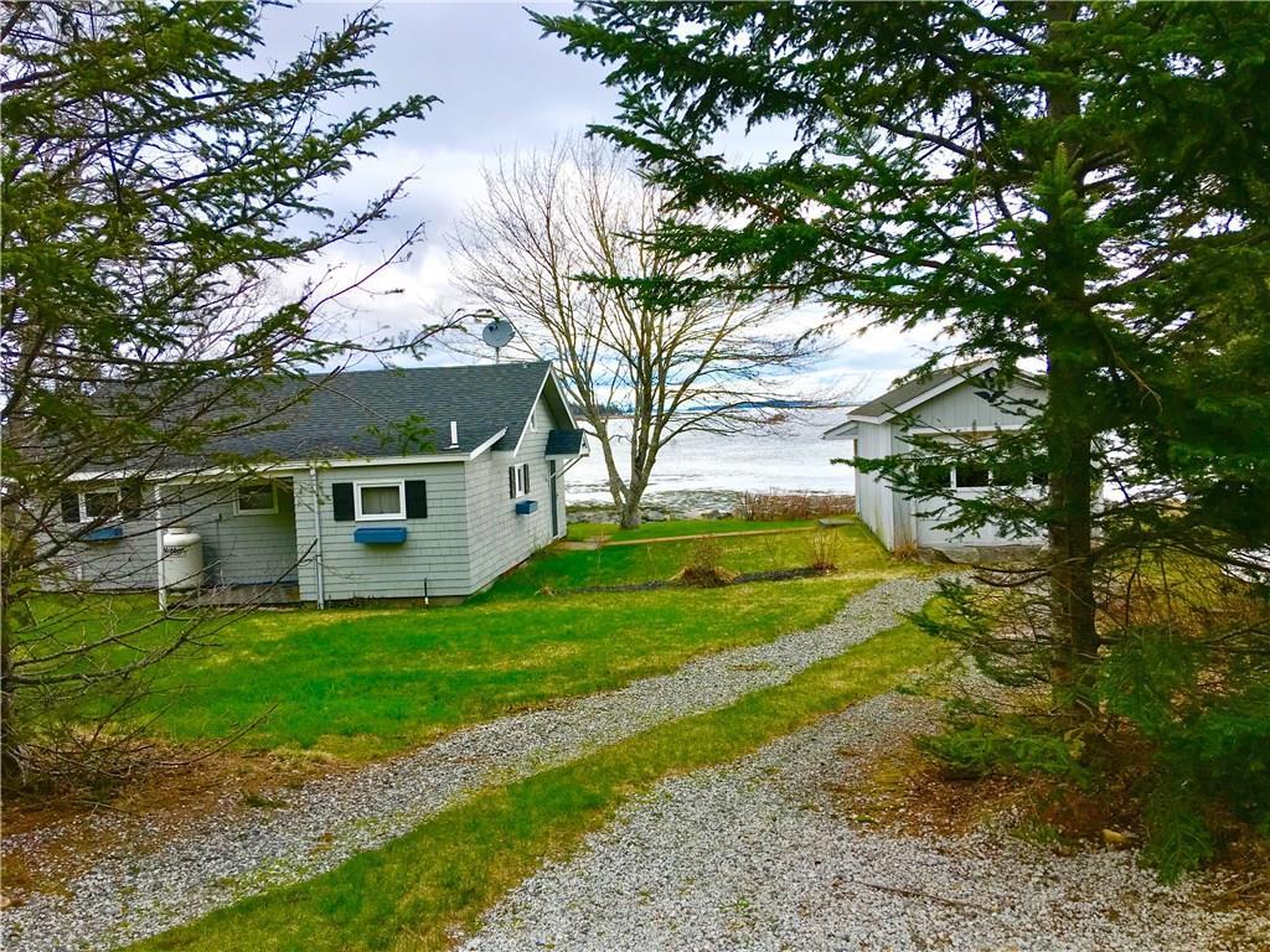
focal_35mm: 29
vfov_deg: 48.2
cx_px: 635
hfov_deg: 61.7
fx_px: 1064
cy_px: 476
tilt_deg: -2.6
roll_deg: +2.5
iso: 25
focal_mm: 4.15
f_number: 2.2
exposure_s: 1/986
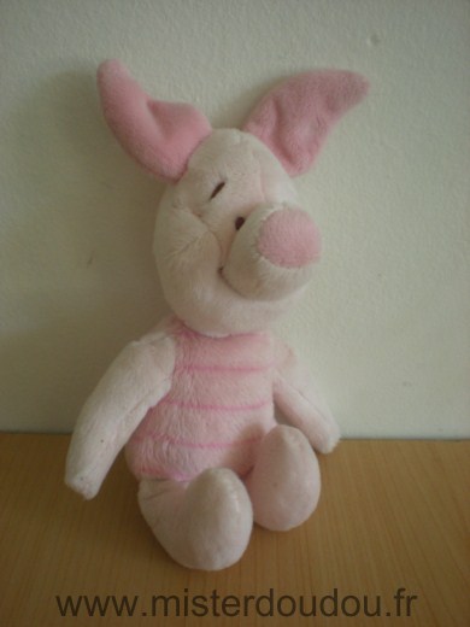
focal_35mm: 38
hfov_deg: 37.7
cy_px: 314
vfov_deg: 49.0
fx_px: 688
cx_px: 235
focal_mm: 6.3
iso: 200
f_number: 3.1
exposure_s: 1/51.8
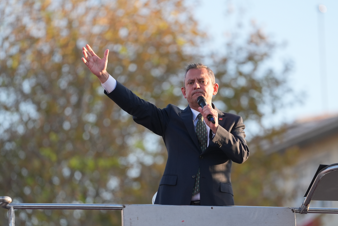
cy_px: 153
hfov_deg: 6.8
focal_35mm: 304
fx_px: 2854
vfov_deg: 4.5
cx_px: 173
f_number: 2.8
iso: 400
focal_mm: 200
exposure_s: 1/1600
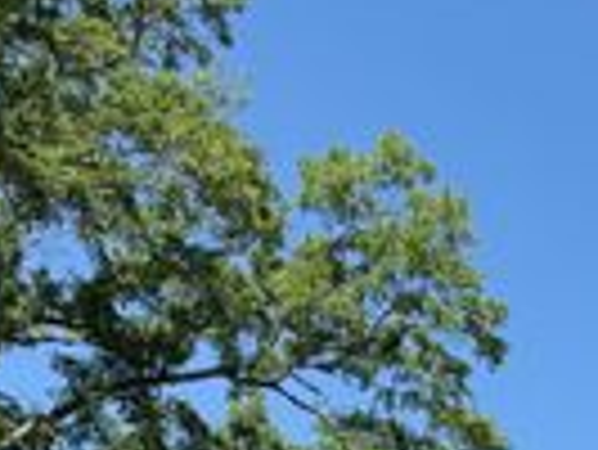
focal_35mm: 90
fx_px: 1556
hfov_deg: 19.0
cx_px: 913
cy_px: 826
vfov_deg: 14.4
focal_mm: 6.76
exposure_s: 1/3021
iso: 100
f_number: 1.78
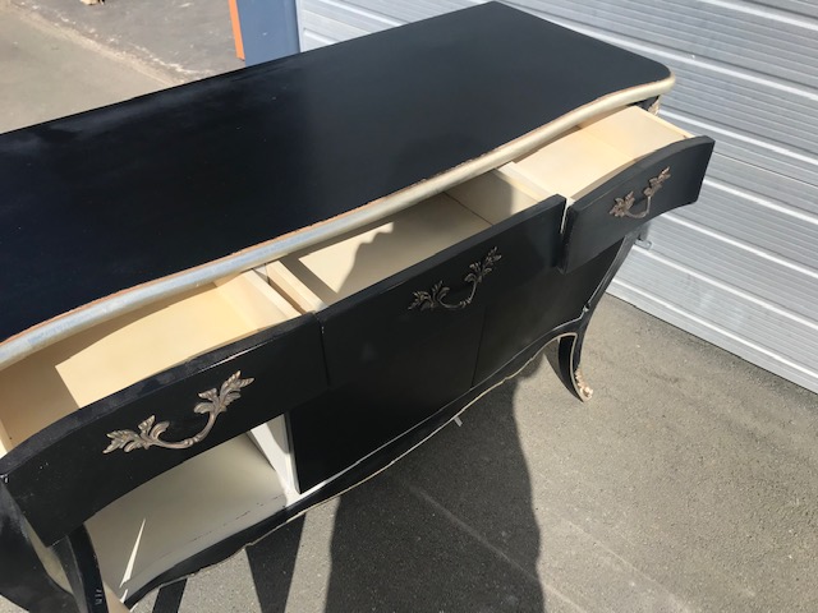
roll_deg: +1.7
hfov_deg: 63.4
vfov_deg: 49.7
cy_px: 306
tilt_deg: -41.4
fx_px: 662
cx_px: 409
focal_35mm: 28
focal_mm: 3.99
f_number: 1.8
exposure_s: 1/2591
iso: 20
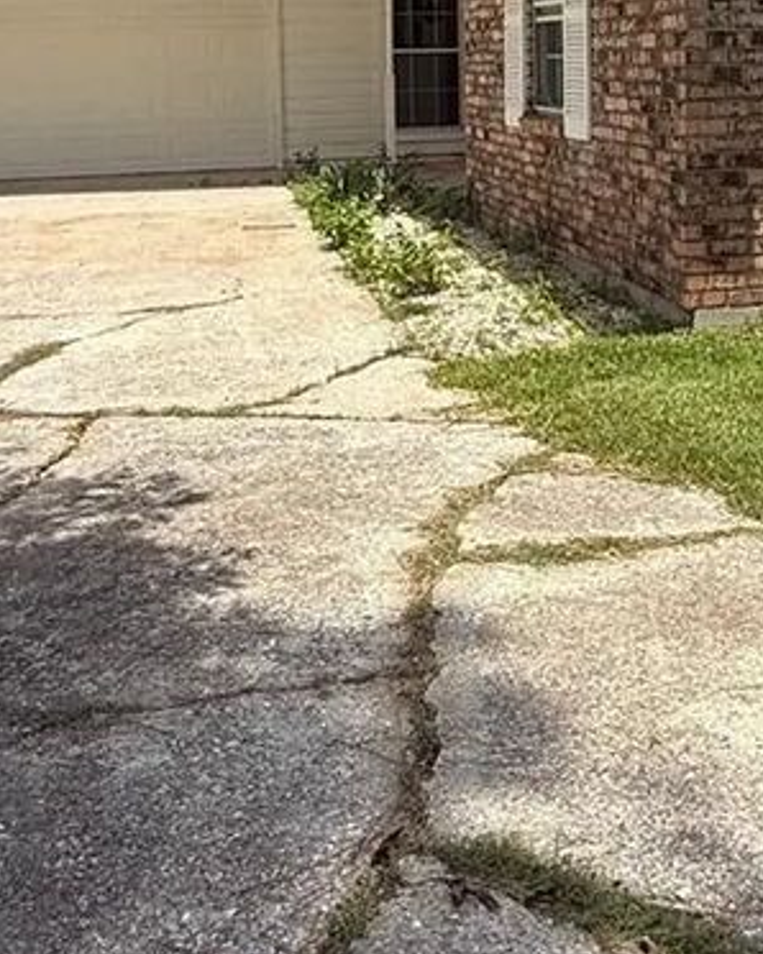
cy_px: 185
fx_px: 1413
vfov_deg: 36.1
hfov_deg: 29.8
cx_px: 571
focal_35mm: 50
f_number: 2.2
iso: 50
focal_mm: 2.22
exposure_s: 1/2717
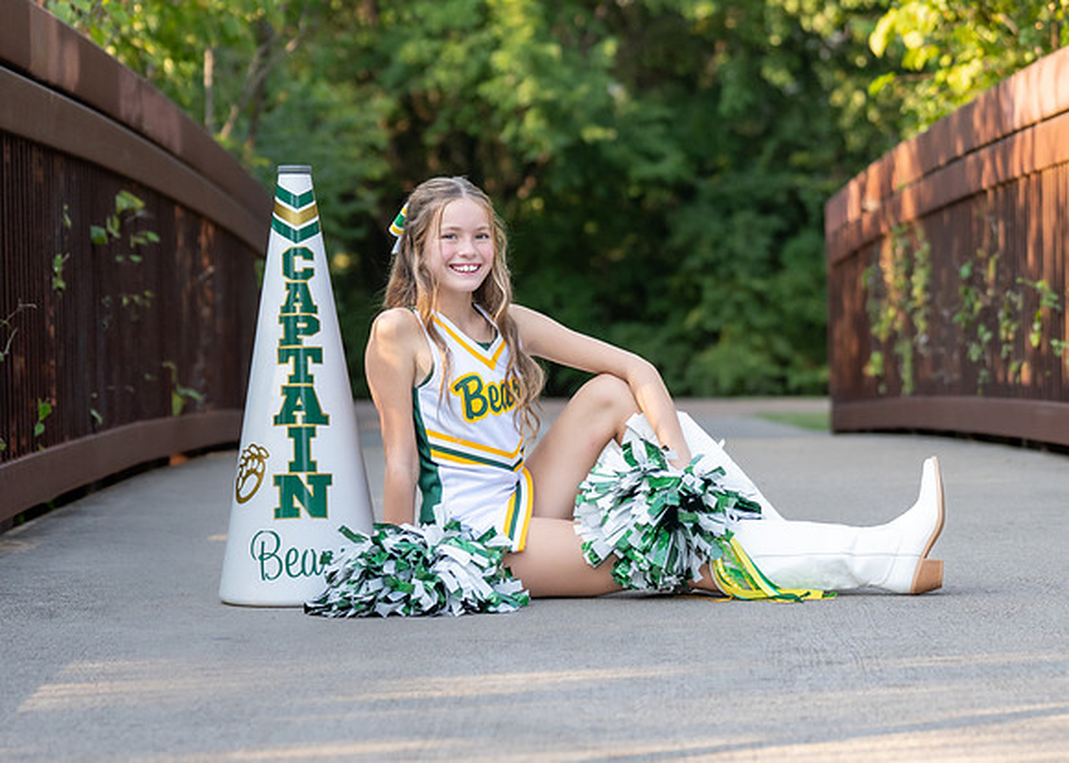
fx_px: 3735
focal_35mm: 123
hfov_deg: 16.3
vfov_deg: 11.7
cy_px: 389
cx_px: 482
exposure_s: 1/800
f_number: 2.8
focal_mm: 70
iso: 320
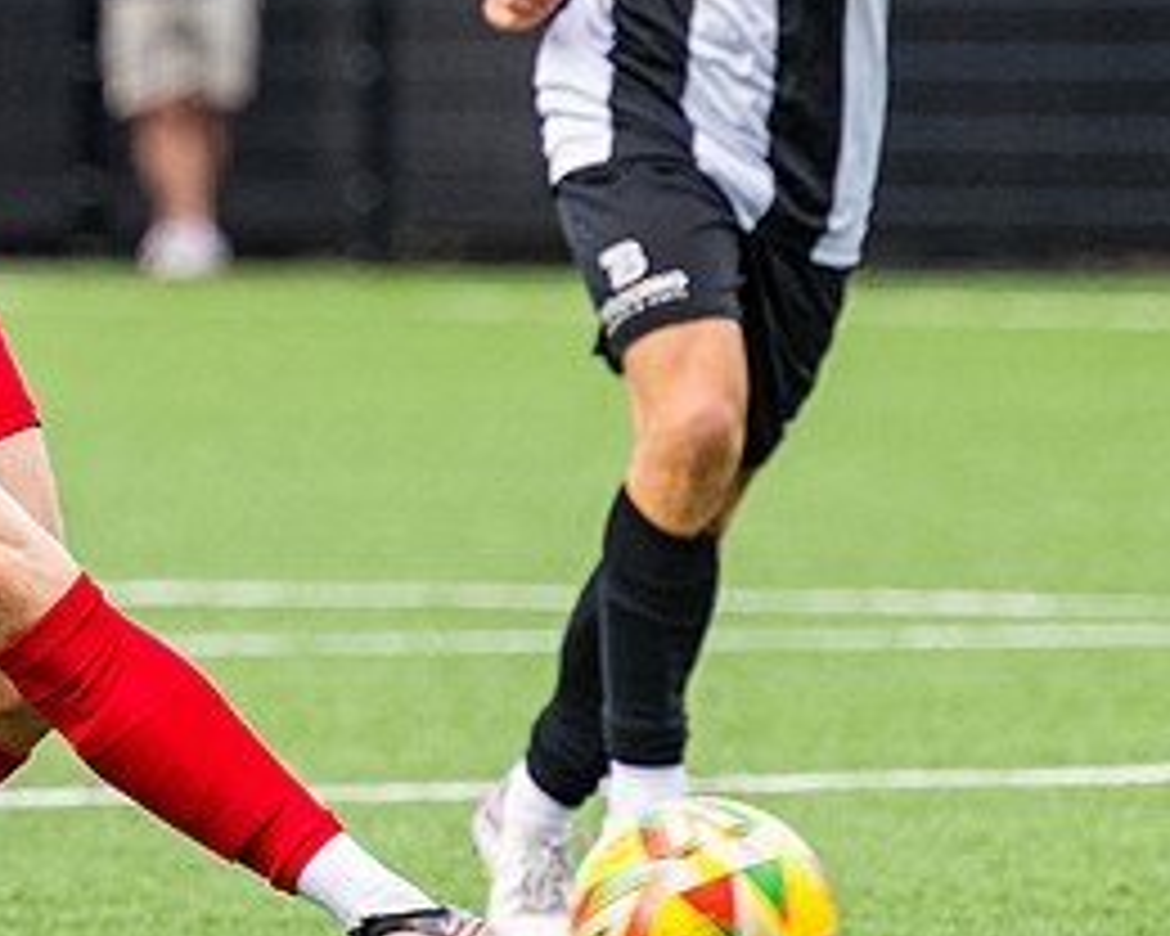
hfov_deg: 1.7
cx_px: -496
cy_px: 27
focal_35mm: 1136
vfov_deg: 1.4
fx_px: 39337
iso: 800
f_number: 4.5
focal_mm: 220
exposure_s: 1/1250
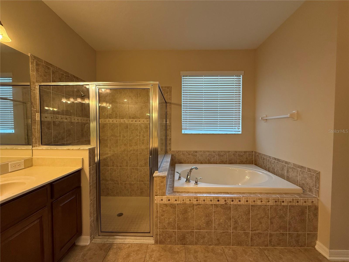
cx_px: 174
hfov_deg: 102.1
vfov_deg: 85.7
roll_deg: +0.1
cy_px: 131
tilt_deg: -1.1
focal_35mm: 14
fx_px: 141
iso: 200
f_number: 2.2
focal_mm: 2.22
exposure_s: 1/120
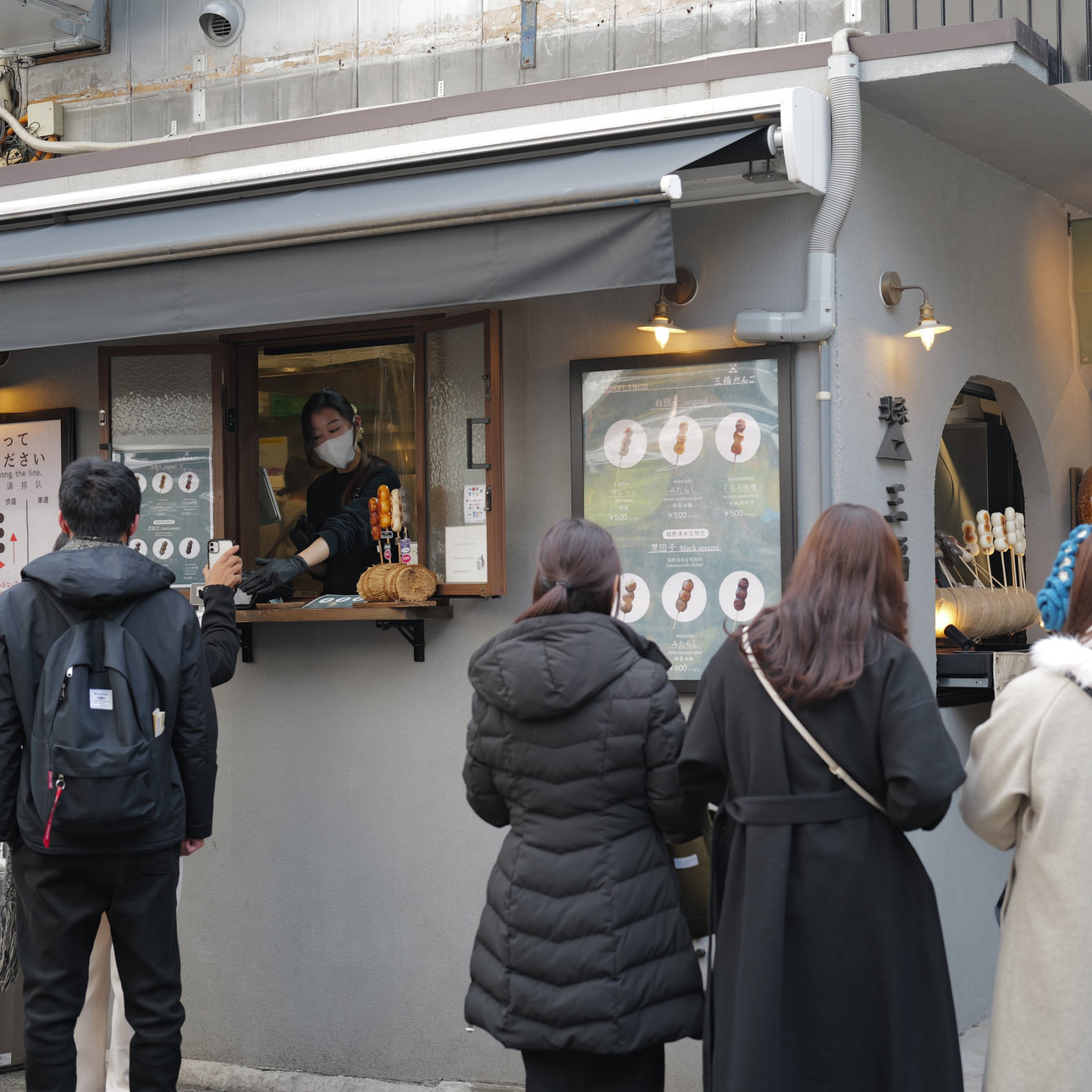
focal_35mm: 58
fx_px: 2070
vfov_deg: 29.6
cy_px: 560
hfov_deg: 29.4
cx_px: 690
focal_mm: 43
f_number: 2.8
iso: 100
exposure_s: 1/100
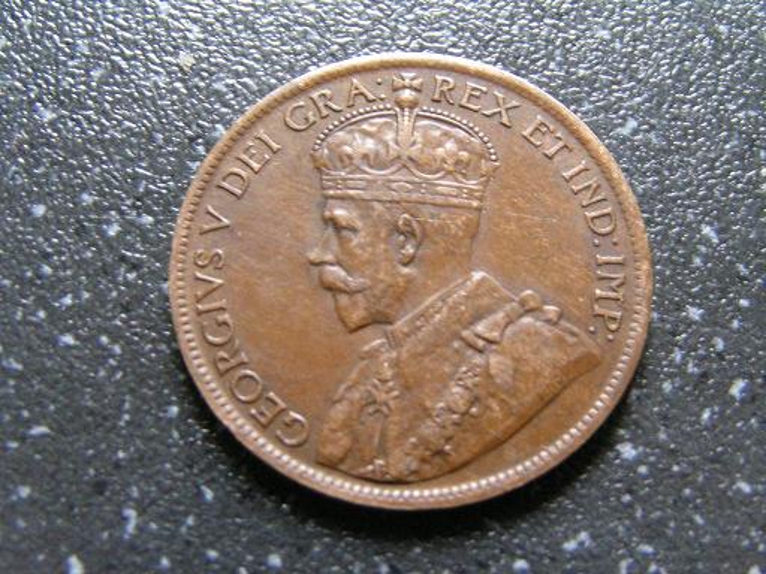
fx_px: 1394
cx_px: 383
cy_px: 287
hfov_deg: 30.7
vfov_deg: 23.3
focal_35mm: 63
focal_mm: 9.7
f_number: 5.6
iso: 200
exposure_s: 1/3
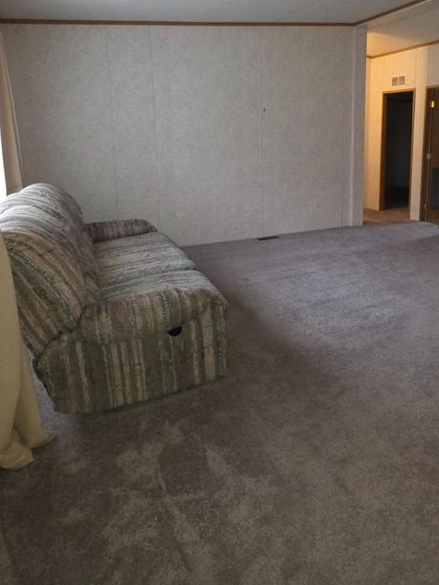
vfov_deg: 71.9
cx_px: 349
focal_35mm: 23
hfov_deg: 55.0
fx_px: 389
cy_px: 199
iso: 320
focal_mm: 2.2
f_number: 1.9
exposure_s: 1/30
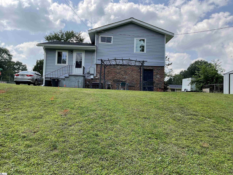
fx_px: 195
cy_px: 88
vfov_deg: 48.2
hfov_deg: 61.7
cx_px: 116
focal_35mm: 29
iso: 16
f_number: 1.8
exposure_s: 1/1076
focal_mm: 3
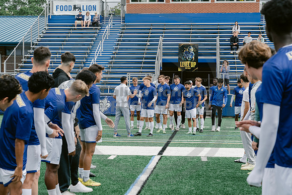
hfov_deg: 28.8
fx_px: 568
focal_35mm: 70
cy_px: 98
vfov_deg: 19.5
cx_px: 146
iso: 400
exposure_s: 1/640
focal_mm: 70
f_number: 5.6
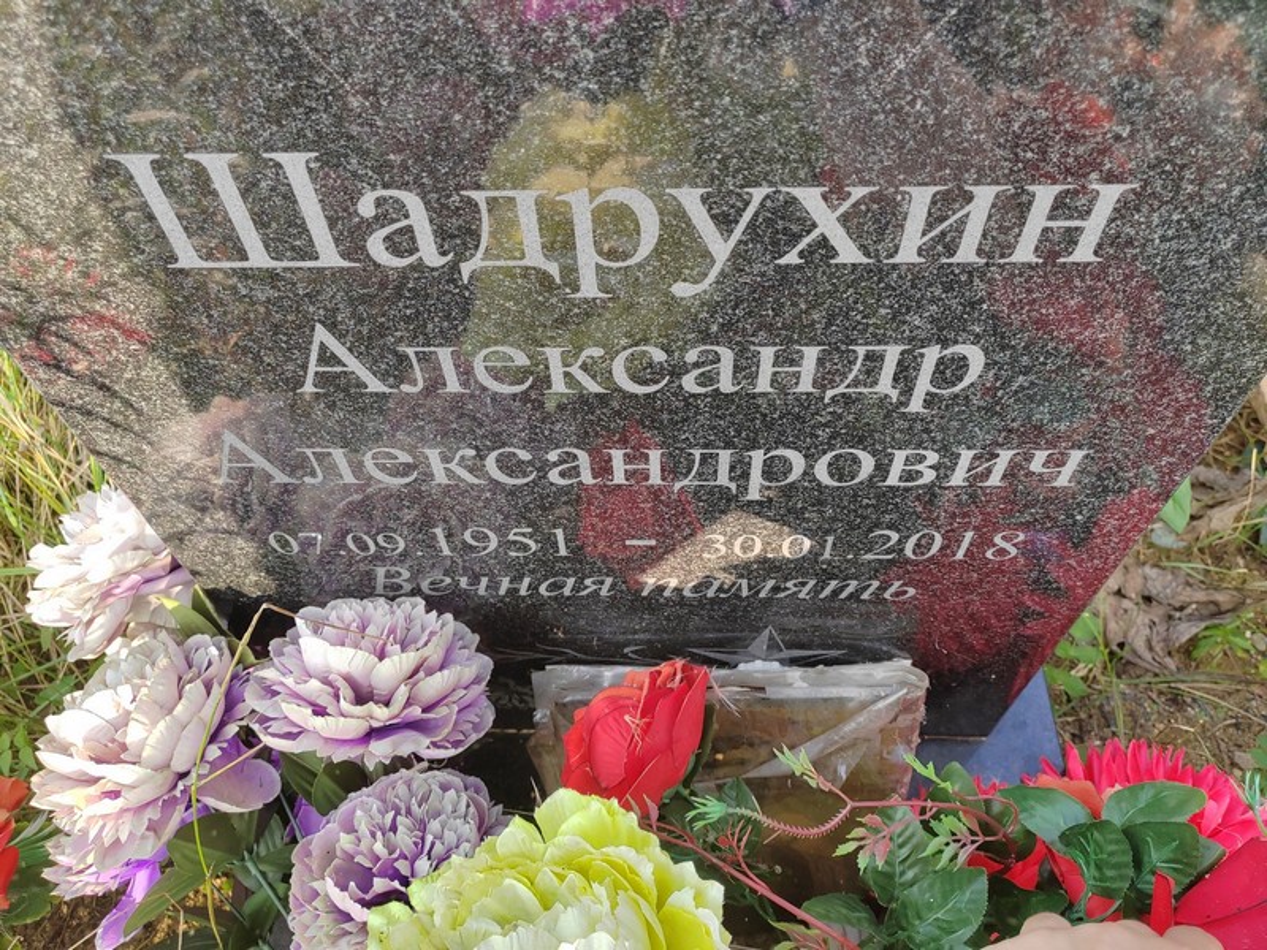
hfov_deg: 65.3
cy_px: 475
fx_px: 988
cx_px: 634
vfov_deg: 51.4
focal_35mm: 27
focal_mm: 5.52
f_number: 1.9
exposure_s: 1/240
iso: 100
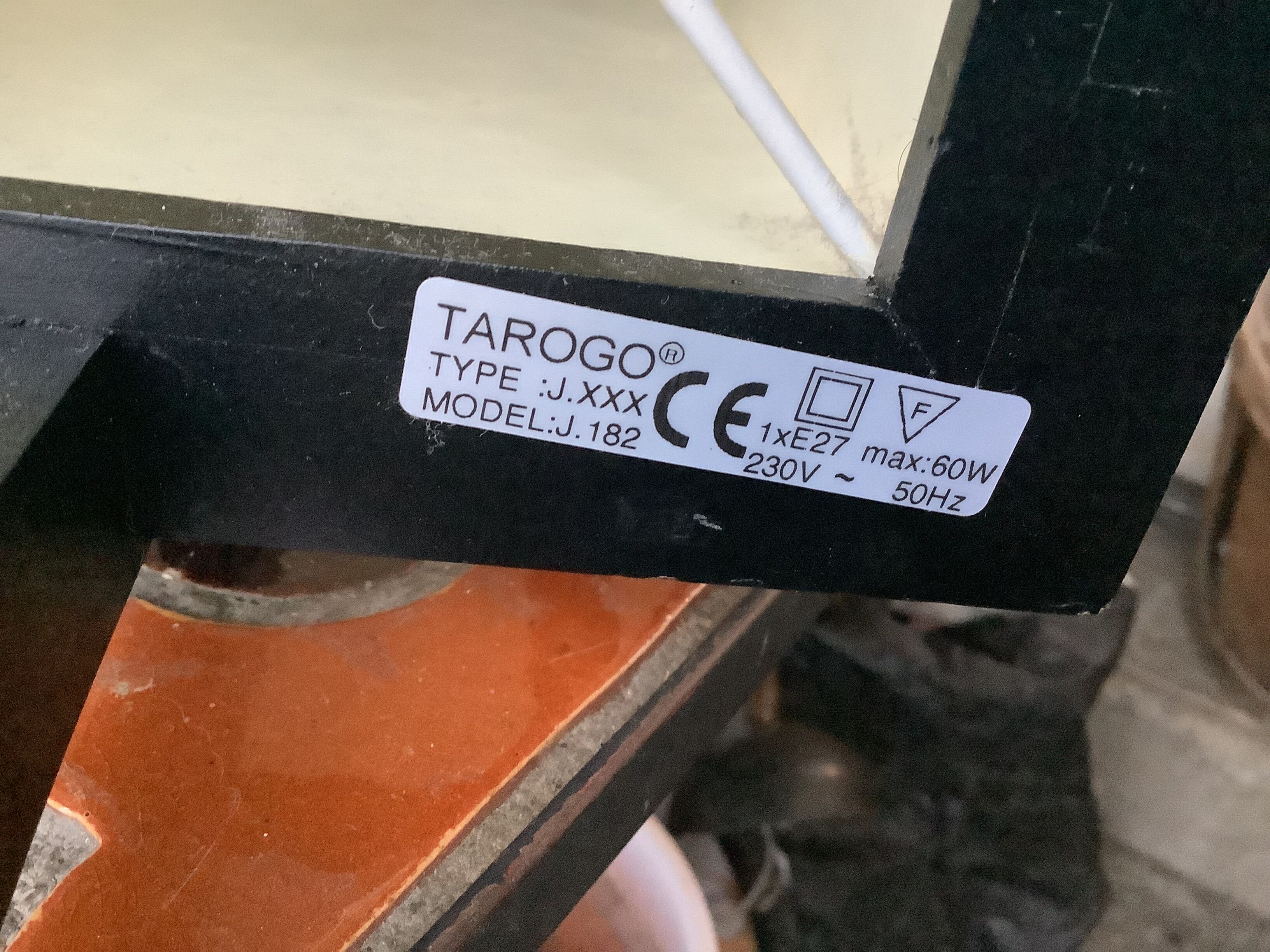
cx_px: 635
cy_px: 476
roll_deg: -10.0
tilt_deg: -34.9
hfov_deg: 58.4
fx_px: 1137
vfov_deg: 45.4
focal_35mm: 31
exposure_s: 1/30
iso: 640
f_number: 2.4
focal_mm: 3.3
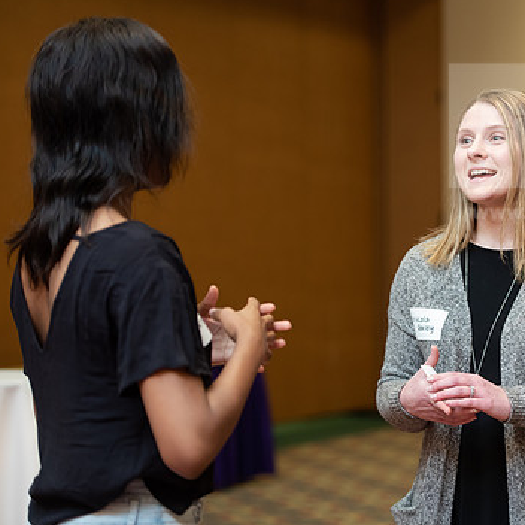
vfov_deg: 13.8
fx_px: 2162
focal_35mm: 126
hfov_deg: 13.8
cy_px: 244
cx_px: 404
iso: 1600
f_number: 3.2
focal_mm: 90
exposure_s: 1/200
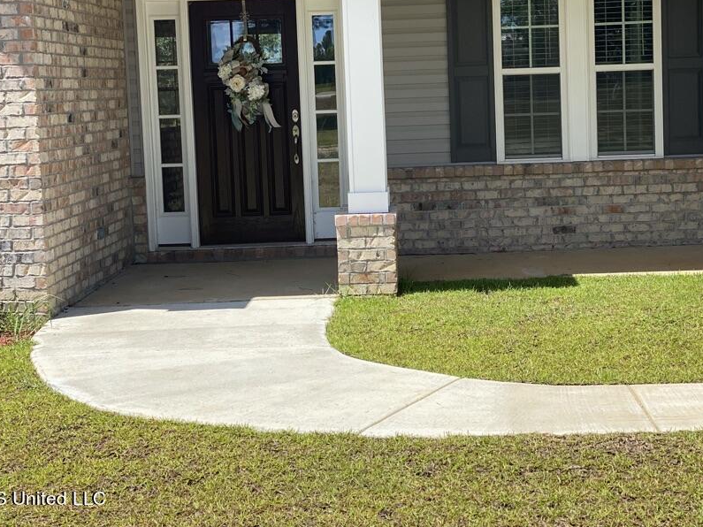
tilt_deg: -4.2
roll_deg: +1.8
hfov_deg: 28.9
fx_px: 1360
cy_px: 189
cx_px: 416
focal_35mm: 67
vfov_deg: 21.9
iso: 20
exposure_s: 1/1261
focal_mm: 6
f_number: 2
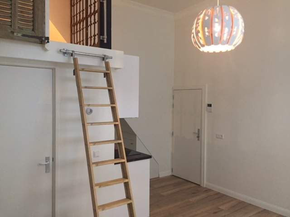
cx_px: 145
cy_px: 108
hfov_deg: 61.7
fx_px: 243
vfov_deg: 48.2
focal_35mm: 29
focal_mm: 4.15
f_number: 2.2
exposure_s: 1/17
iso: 250
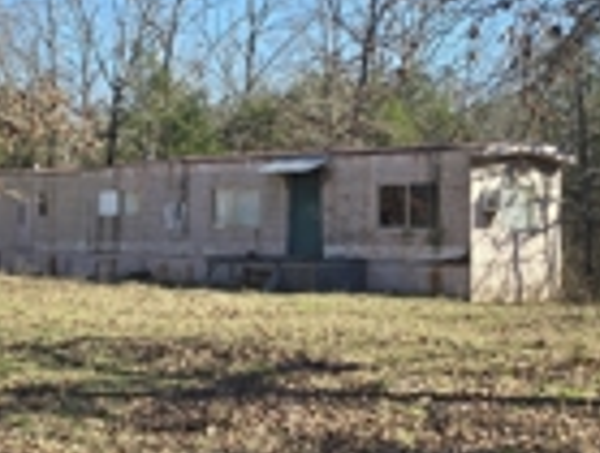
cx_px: 255
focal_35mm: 66
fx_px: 1147
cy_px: 242
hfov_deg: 29.3
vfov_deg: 22.3
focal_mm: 6.3
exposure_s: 1/292
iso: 12
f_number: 1.7
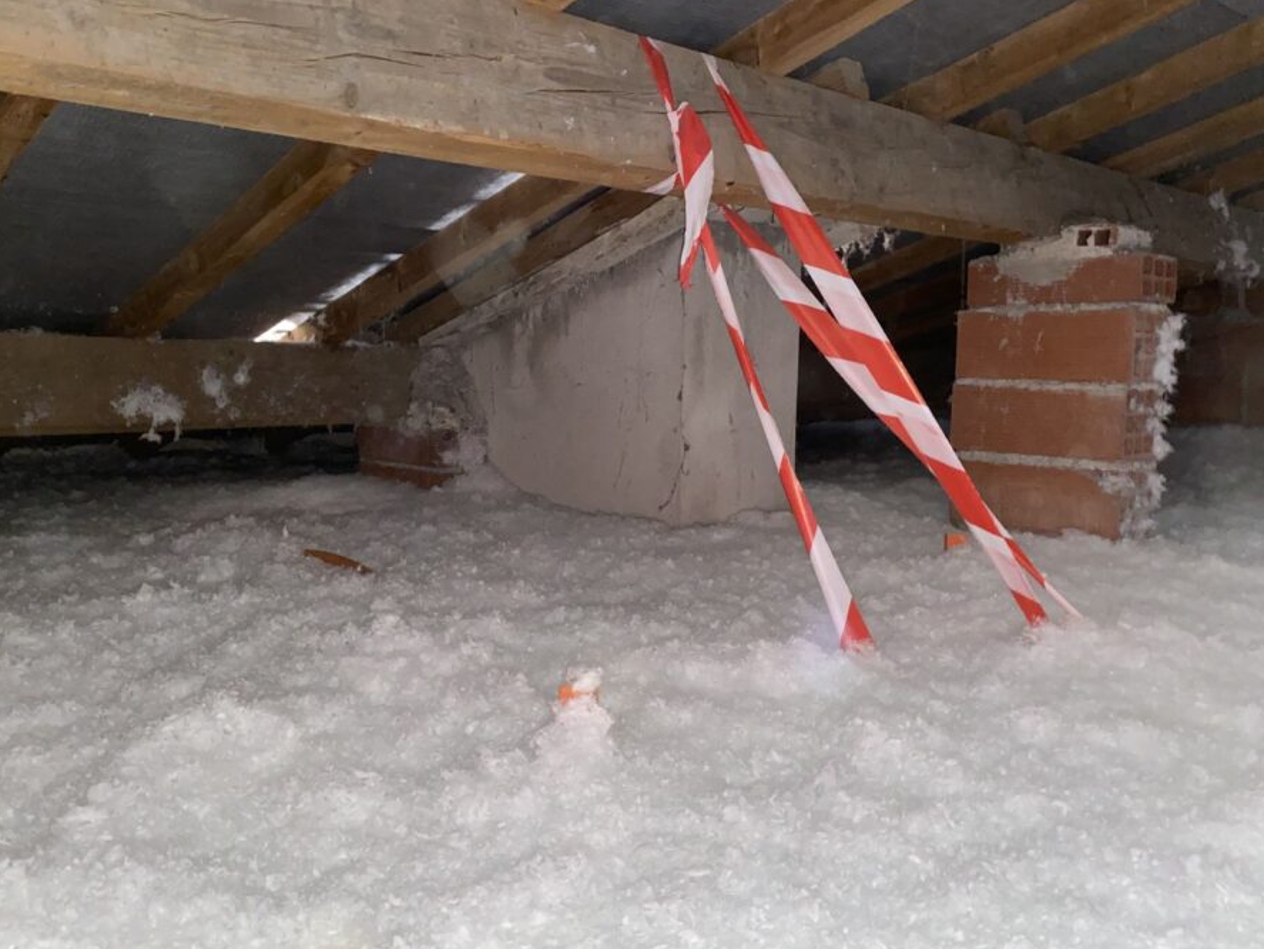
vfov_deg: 46.8
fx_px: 1096
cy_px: 465
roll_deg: -0.6
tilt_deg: -6.3
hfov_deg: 59.9
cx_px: 611
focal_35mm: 30
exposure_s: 1/4
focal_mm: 4.25
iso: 125
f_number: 1.8
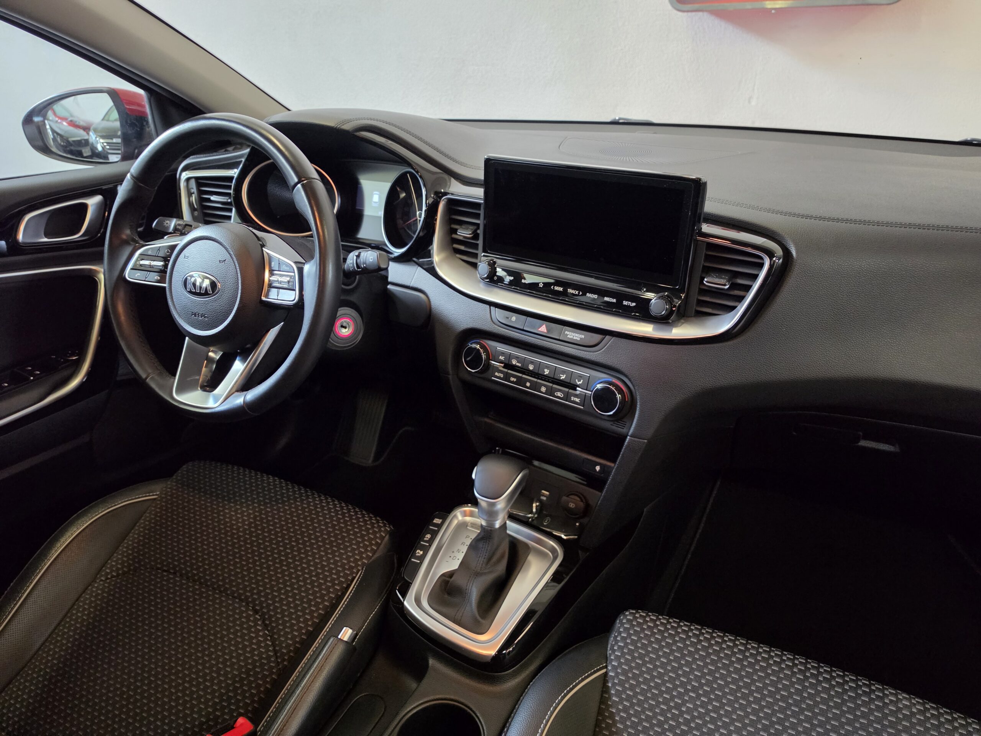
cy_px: 368
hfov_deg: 73.9
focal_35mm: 23
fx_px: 652
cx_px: 490
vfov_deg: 58.9
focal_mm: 6.5
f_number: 1.4
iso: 800
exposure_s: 1/100
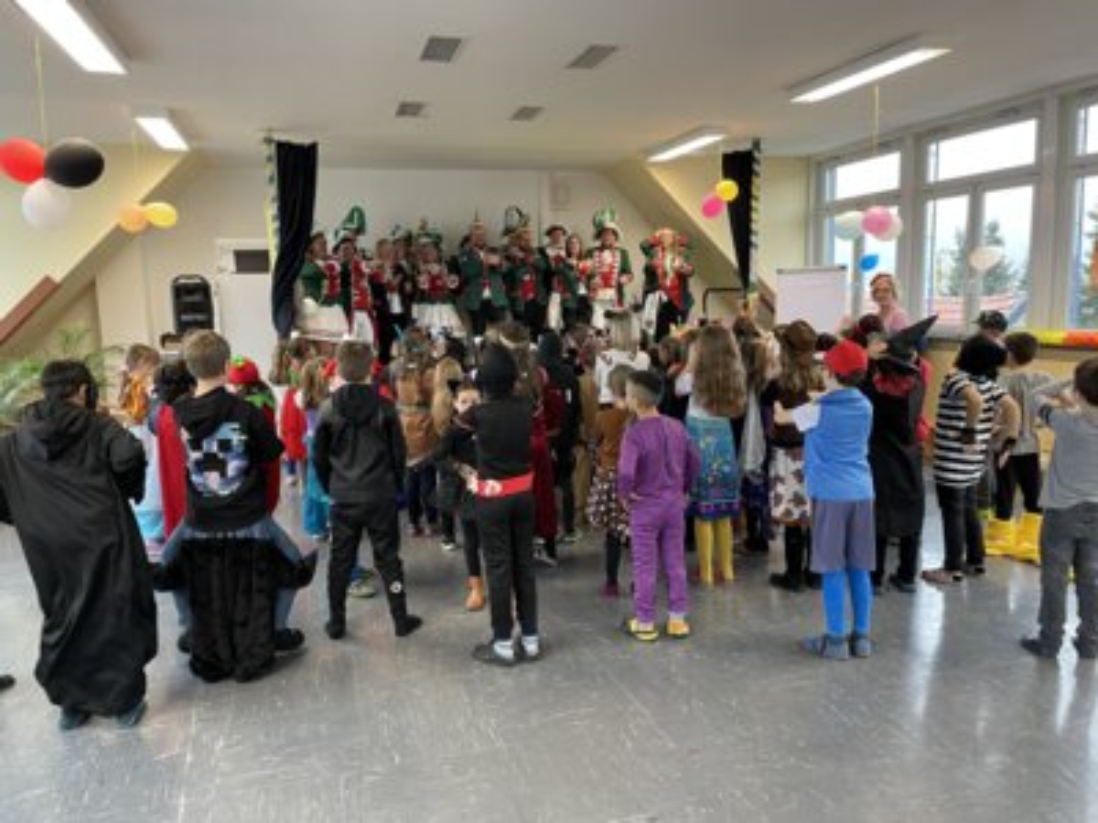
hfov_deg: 67.3
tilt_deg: -8.2
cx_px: 549
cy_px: 412
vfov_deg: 53.1
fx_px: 825
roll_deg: +1.8
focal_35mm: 26
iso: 100
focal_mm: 4.2
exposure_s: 1/50
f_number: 1.6
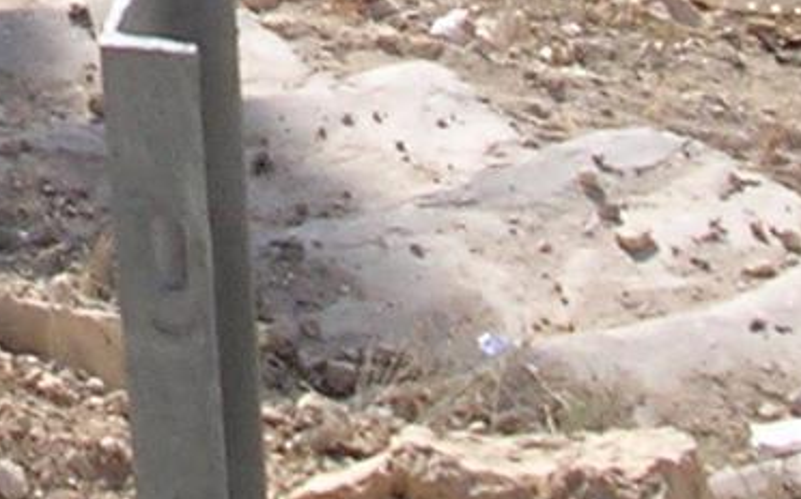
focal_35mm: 208
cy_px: -869
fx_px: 4538
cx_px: -207
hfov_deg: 9.9
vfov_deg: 5.9
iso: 100
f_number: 5.6
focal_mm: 5.8
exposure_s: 1/175
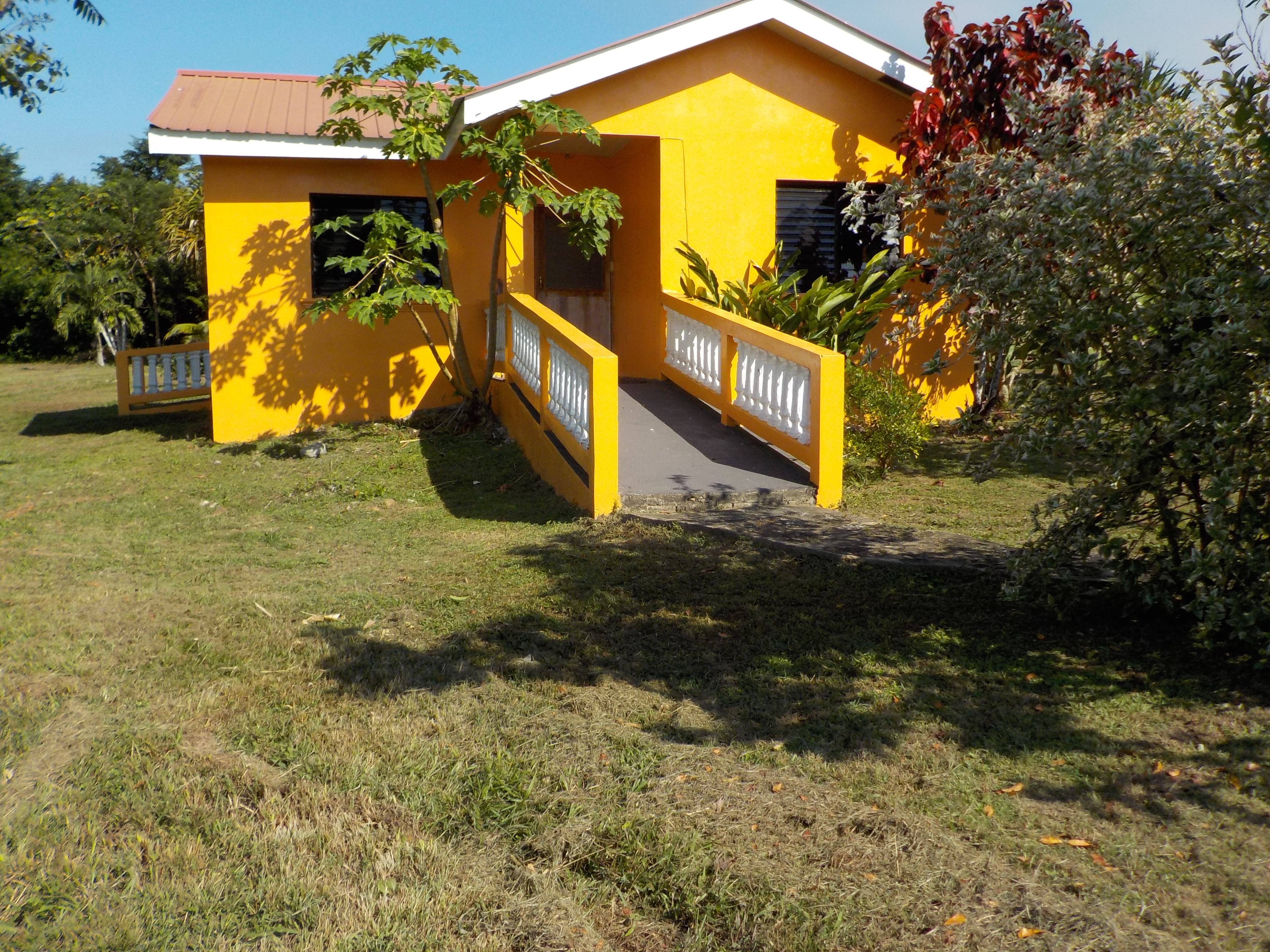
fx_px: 1101
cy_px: 476
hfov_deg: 60.0
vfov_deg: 46.8
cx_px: 635
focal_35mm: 30
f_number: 3.3
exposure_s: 1/1250
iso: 125
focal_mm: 4.1
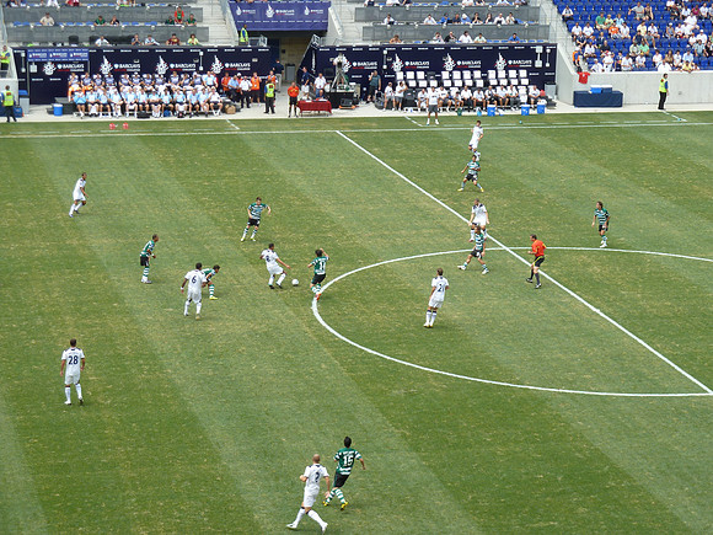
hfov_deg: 18.9
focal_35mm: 104
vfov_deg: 14.2
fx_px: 2142
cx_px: 356
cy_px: 268
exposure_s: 1/125
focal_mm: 17
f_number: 4.3
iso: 80
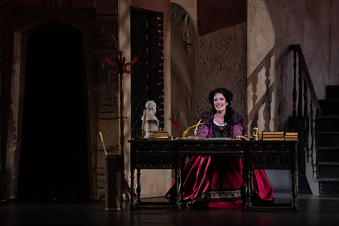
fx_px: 1884
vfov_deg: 6.9
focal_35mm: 200
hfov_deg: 10.3
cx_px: 170
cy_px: 113
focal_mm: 200
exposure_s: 1/250
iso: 3200
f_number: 7.1
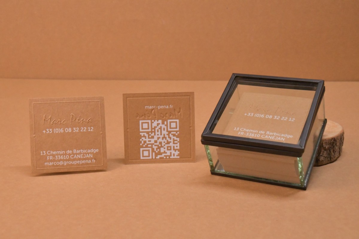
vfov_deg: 23.8
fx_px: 568
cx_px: 180
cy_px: 120
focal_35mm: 57
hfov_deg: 35.1
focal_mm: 38
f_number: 14
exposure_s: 1/125
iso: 6400
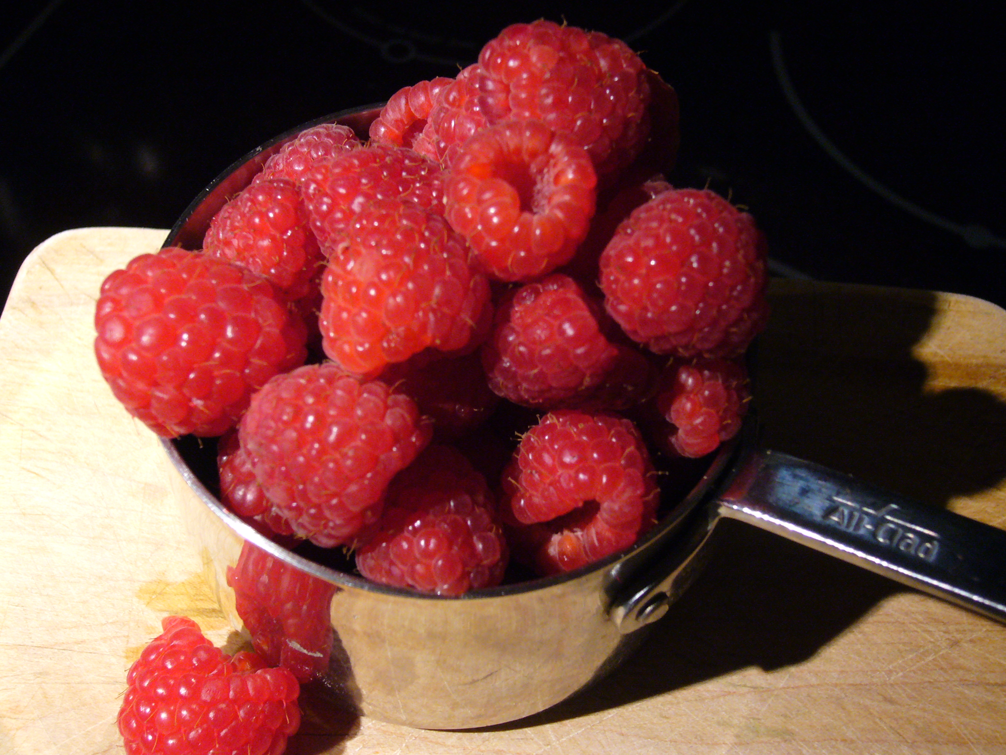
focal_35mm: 50
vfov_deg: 29.1
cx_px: 503
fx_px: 1453
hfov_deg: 38.2
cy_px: 378
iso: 200
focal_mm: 8.3
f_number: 3.3
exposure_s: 1/8
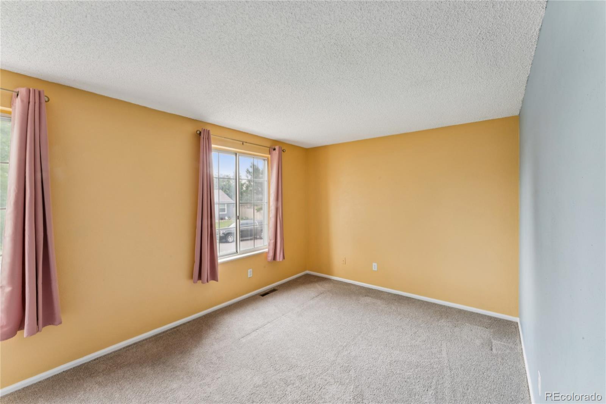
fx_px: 236
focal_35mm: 14
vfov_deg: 81.2
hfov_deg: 104.3
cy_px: 202
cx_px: 303
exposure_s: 1.3
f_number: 22
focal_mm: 14
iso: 125
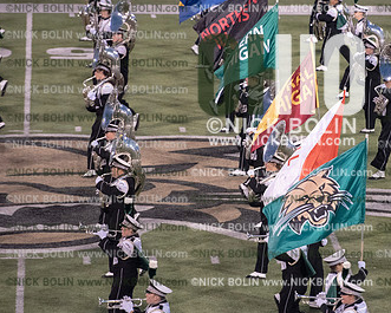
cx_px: 281
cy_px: 90
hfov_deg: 5.9
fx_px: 3808
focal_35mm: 329
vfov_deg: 4.7
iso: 5000
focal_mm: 200
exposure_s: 1/1250
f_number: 3.2
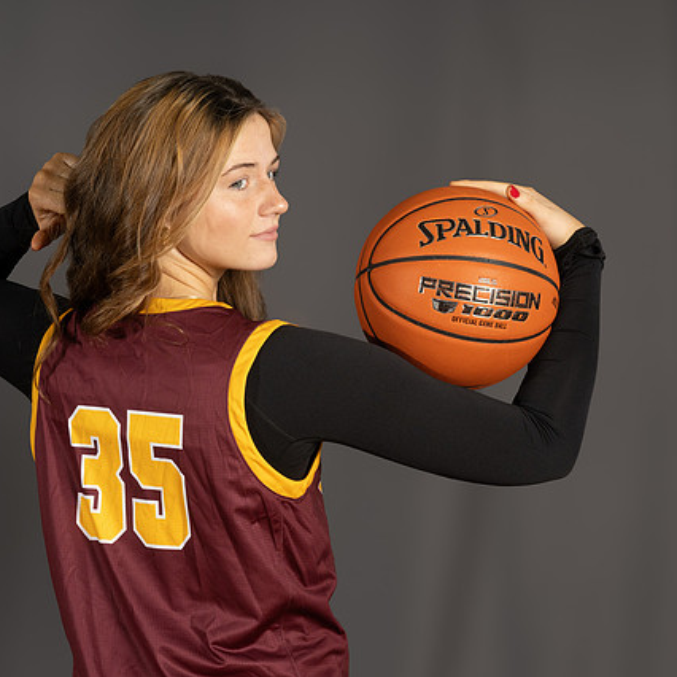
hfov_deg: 10.8
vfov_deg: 10.8
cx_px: 345
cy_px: 313
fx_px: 3585
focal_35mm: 162
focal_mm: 82
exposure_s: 1/200
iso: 200
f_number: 8
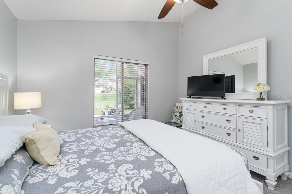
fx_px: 131
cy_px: 97
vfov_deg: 73.0
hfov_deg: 96.0
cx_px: 146
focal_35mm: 16
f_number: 7.1
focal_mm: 16.2
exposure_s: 1/3
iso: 320
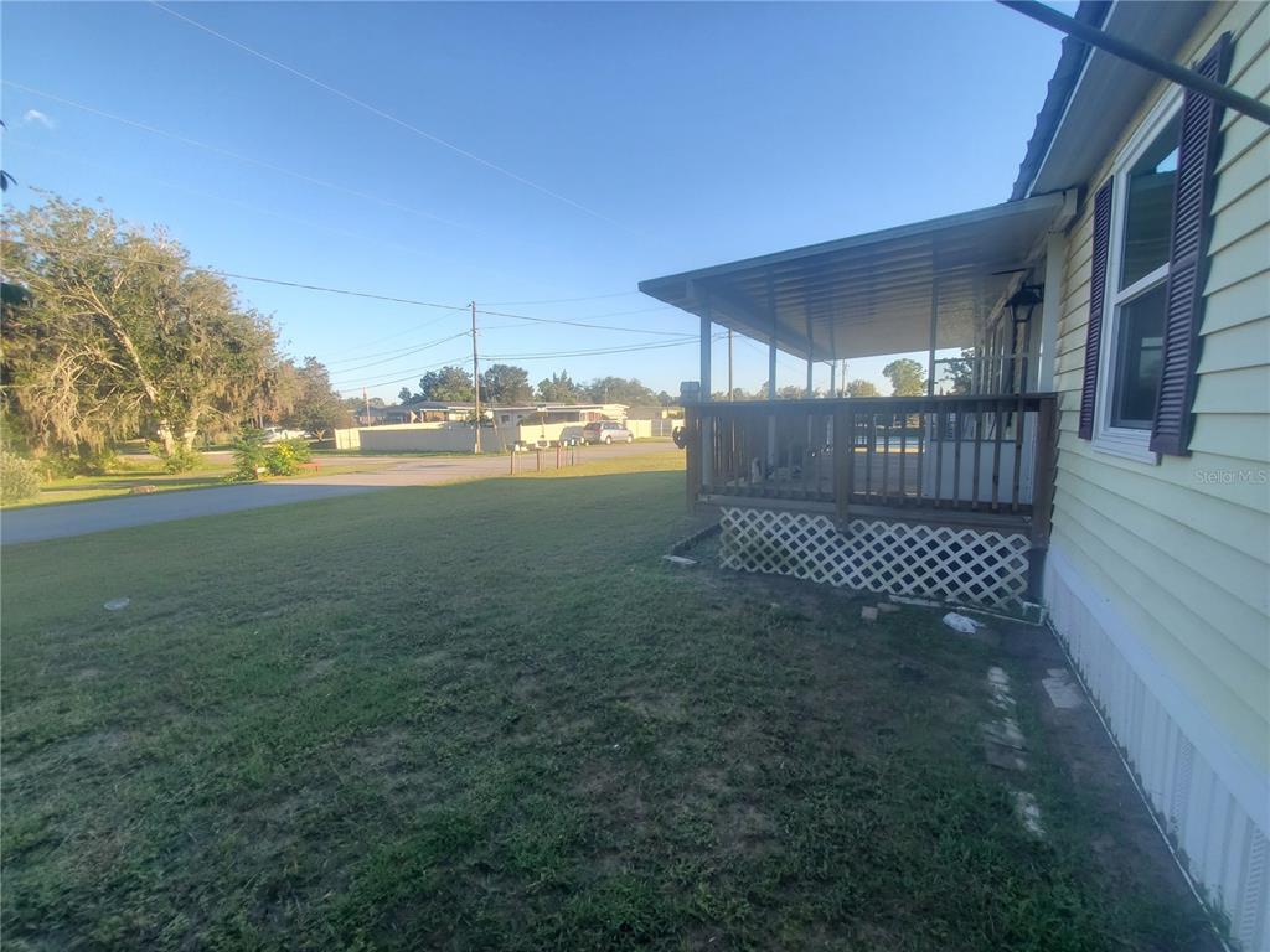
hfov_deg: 106.2
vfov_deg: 89.9
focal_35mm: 13
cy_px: 476
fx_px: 477
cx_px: 635
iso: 50
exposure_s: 1/234
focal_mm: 1.8
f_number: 2.2
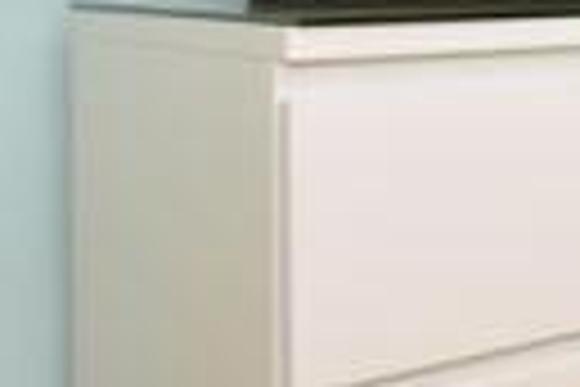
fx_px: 1224
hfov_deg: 15.1
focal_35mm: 76
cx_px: 1394
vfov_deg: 17.2
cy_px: -65
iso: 400
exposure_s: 1/60
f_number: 7.1
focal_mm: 10
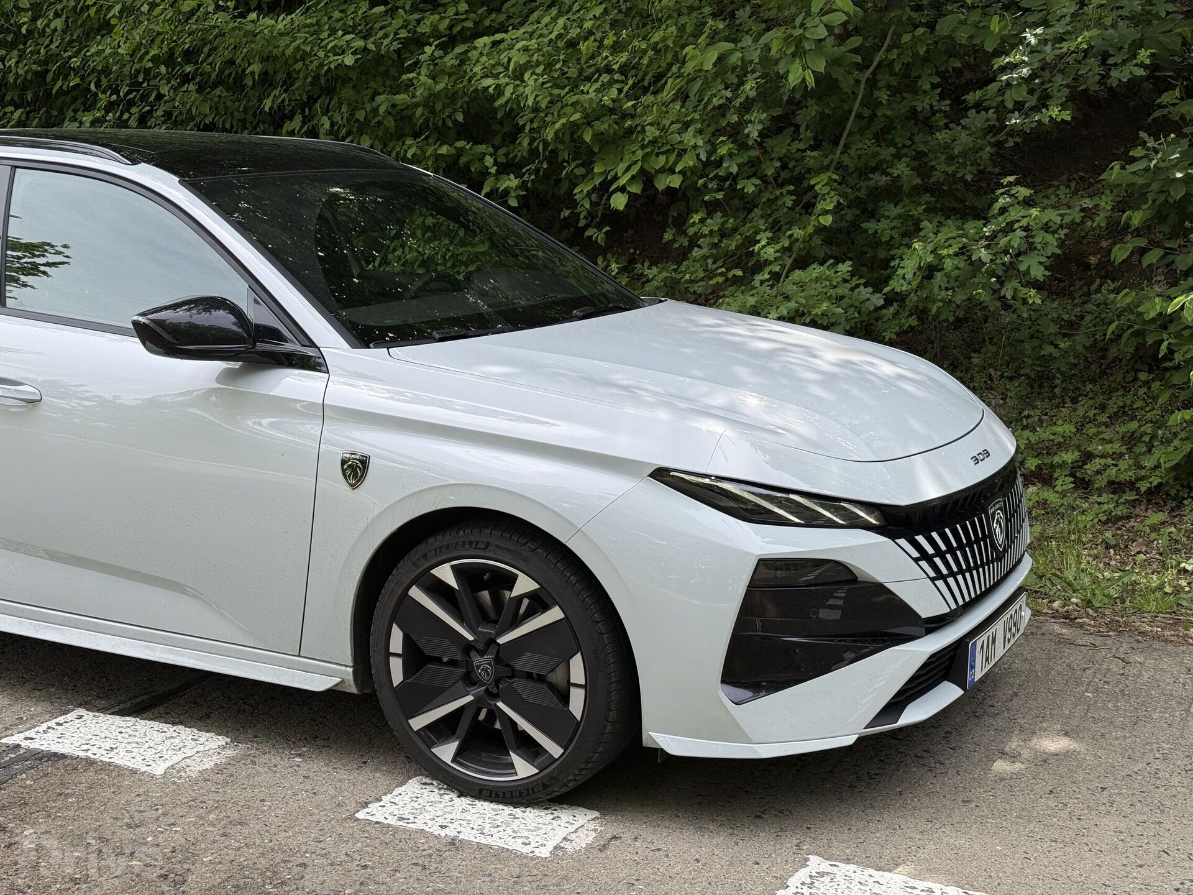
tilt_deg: -10.6
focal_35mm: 48
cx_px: 596
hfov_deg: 39.7
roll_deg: +5.2
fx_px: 1654
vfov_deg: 30.3
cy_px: 448
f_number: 1.78
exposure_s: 1/1085
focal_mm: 6.76
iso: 64
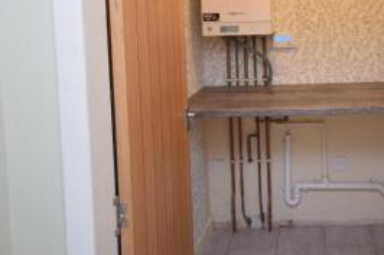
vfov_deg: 30.1
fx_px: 458
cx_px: 312
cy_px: 35
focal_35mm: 43
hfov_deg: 43.2
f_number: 5
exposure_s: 1/25
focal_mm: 16
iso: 400
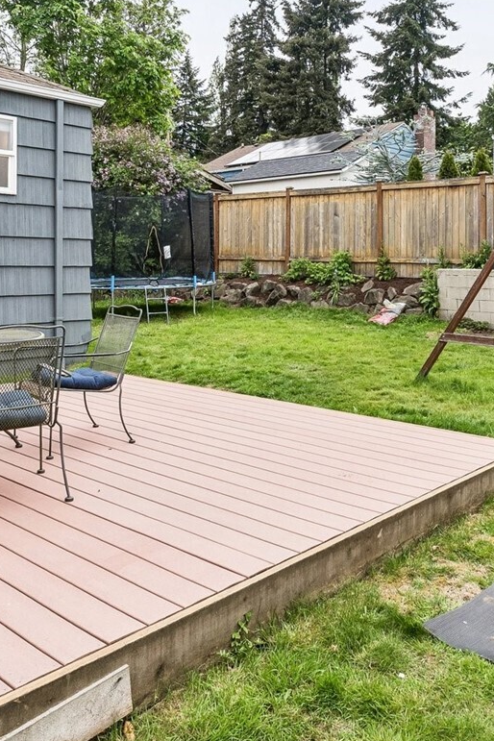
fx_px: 679
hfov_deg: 39.8
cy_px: 262
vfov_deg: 56.3
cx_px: 296
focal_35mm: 33
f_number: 9
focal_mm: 10
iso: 250
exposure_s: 1/125
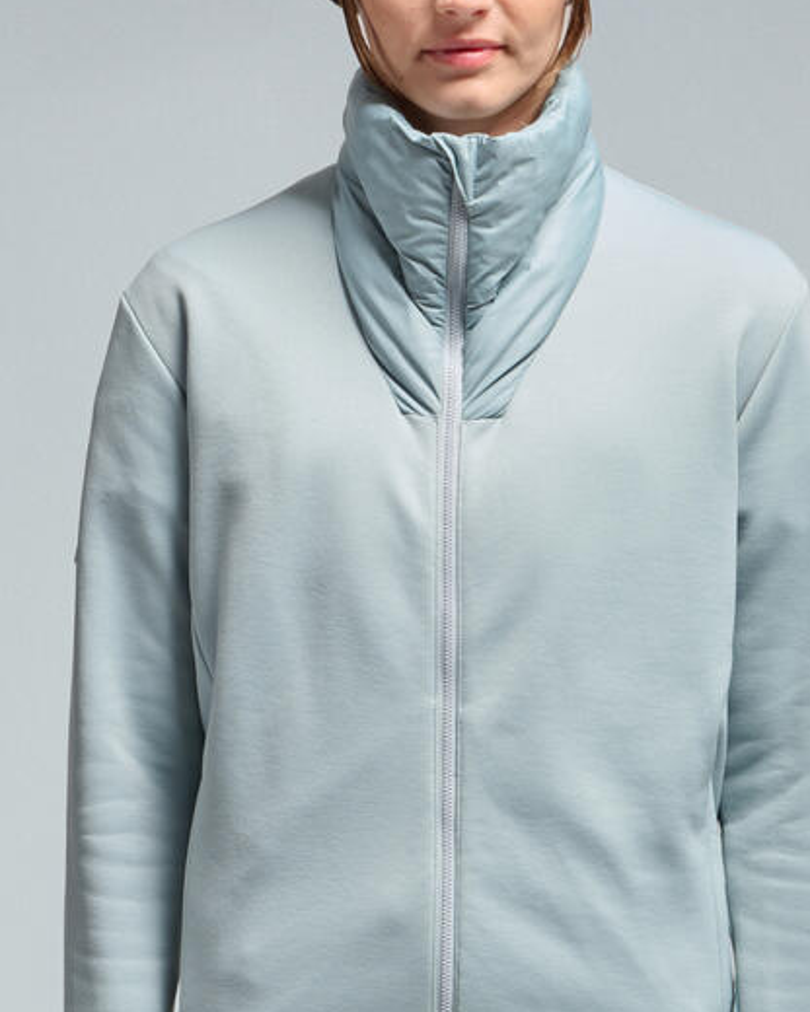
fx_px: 5514
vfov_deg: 10.5
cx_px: 452
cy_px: 568
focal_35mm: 184
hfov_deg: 8.4
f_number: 16
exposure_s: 1/160
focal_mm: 85
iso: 250
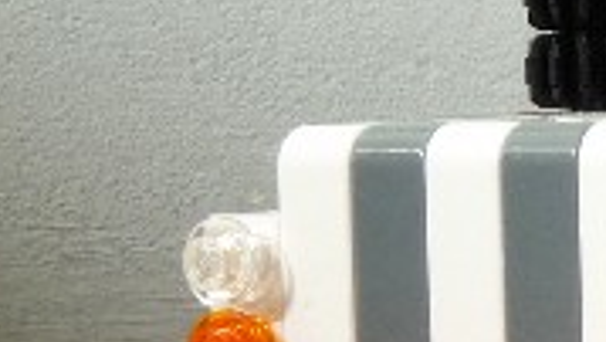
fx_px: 3055
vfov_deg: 6.4
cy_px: 234
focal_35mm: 190
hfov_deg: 10.2
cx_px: 1337
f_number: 8
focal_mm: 6.9
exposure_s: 1.3
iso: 100
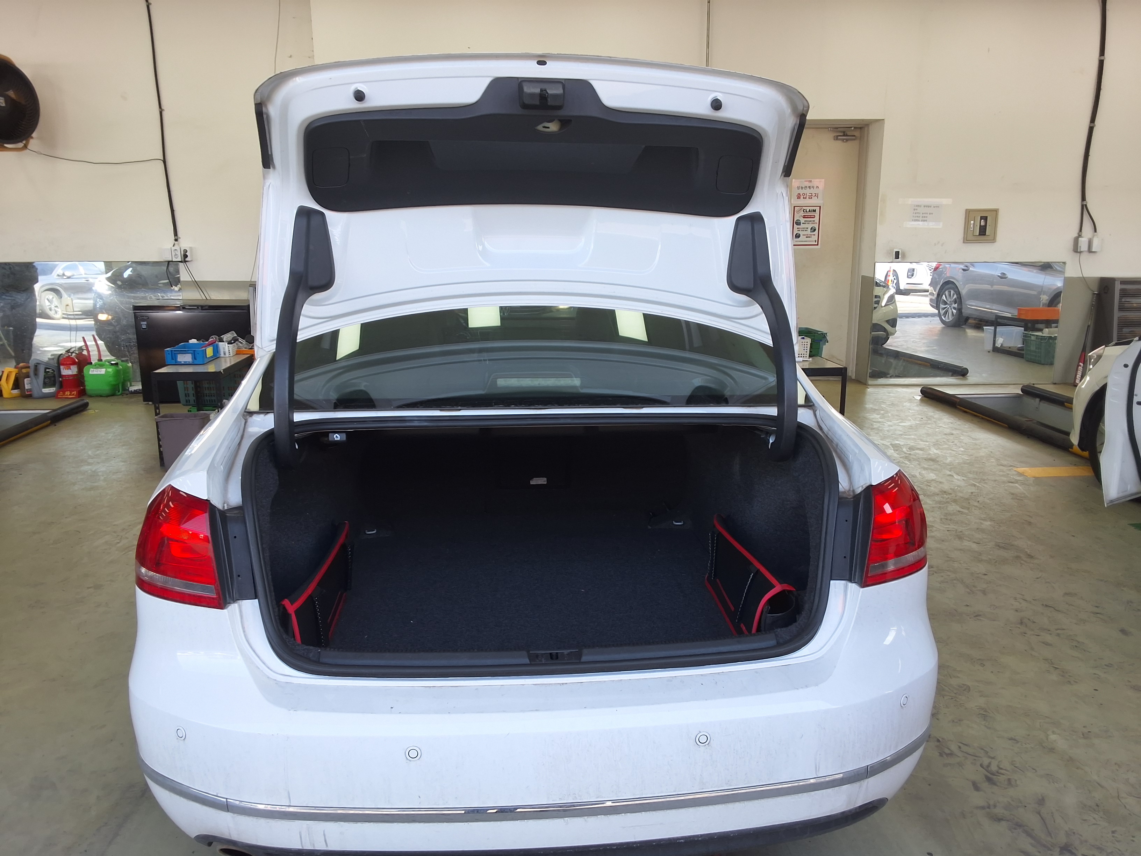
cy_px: 428
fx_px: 923
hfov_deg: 63.4
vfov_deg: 49.7
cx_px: 570
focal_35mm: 28
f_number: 1.9
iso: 32
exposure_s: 1/161
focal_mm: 2.91
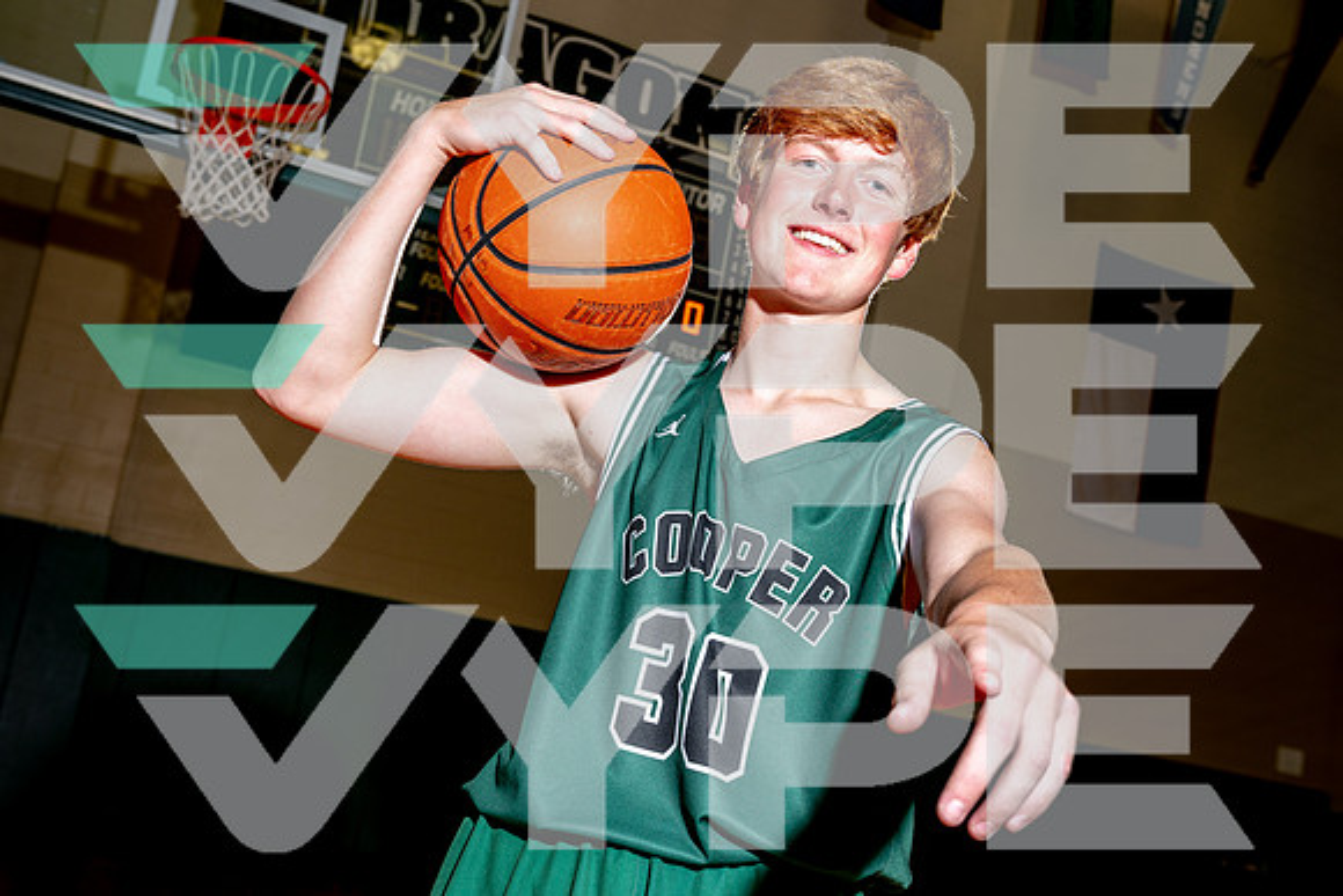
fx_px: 1647
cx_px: 616
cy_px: 459
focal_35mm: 44
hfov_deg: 44.3
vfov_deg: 30.4
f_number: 6.3
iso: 100
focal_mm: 38
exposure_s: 1/125
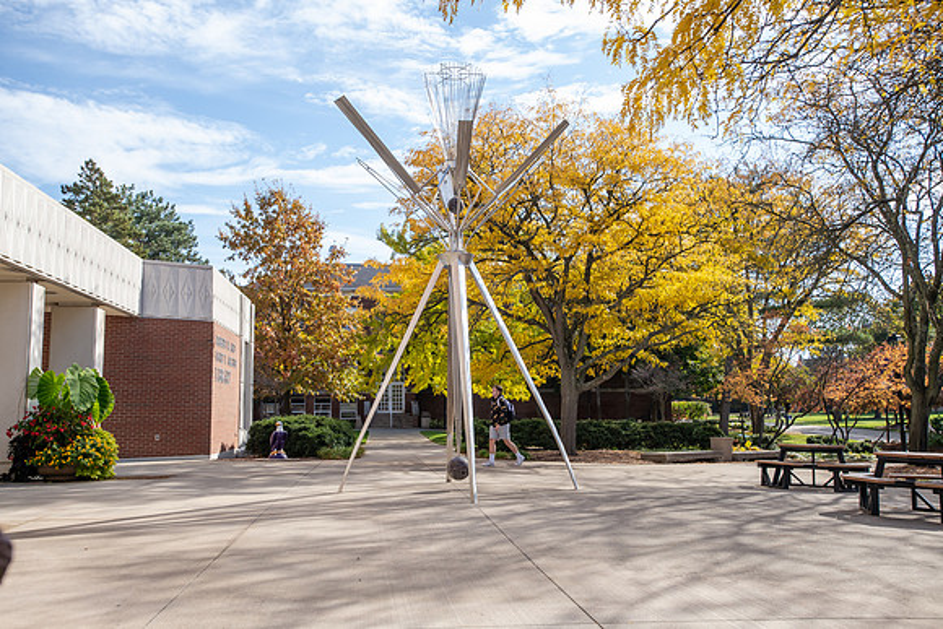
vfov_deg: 41.1
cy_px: 314
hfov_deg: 58.7
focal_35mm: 32
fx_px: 838
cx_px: 472
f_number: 7.1
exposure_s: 1/400
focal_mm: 32
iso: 250
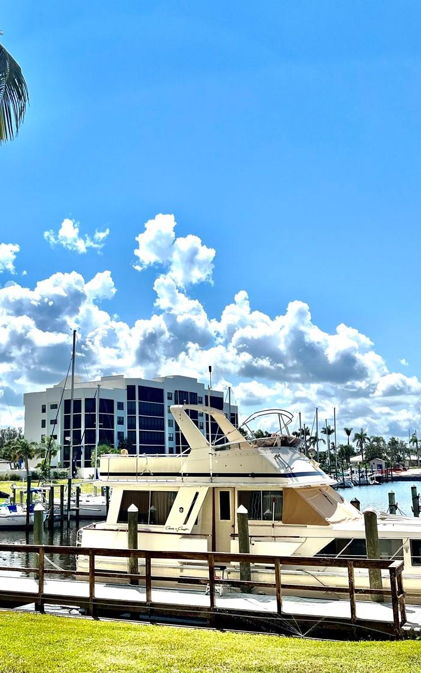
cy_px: 346
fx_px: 716
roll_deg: +1.6
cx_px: 145
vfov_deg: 50.4
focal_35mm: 39
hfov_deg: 32.5
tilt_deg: +9.5
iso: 50
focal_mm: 5.7
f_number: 1.5
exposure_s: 1/11364
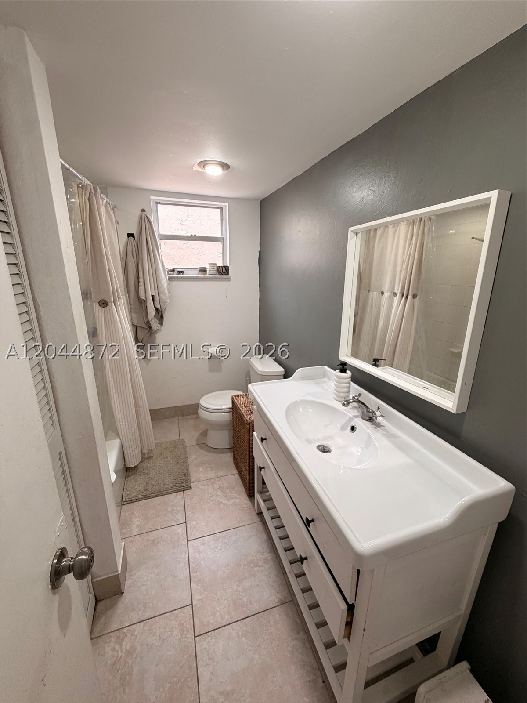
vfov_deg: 102.1
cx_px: 264
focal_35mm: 14
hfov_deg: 85.7
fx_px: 284
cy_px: 352
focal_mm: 2.22
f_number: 2.2
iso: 200
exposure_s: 1/120
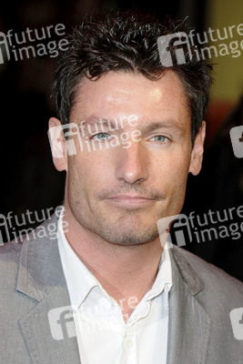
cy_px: 182
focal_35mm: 129
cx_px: 122
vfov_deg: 15.9
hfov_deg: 10.6
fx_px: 1305
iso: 400
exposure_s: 1/200
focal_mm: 86
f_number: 5
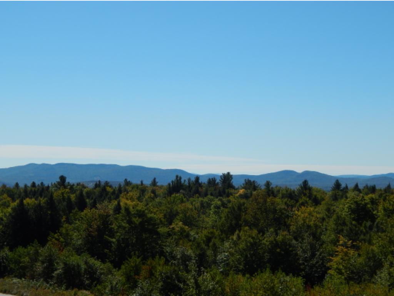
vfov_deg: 21.3
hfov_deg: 28.2
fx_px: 786
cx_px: 197
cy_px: 148
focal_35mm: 69
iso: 125
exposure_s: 1/500
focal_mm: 12.3
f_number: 8.2
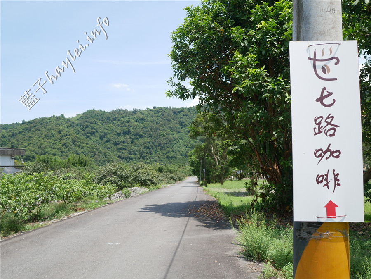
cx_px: 186
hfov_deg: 60.0
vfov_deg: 46.8
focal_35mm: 30
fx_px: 322
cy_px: 140
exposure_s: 1/640
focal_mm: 15
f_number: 4
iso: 200
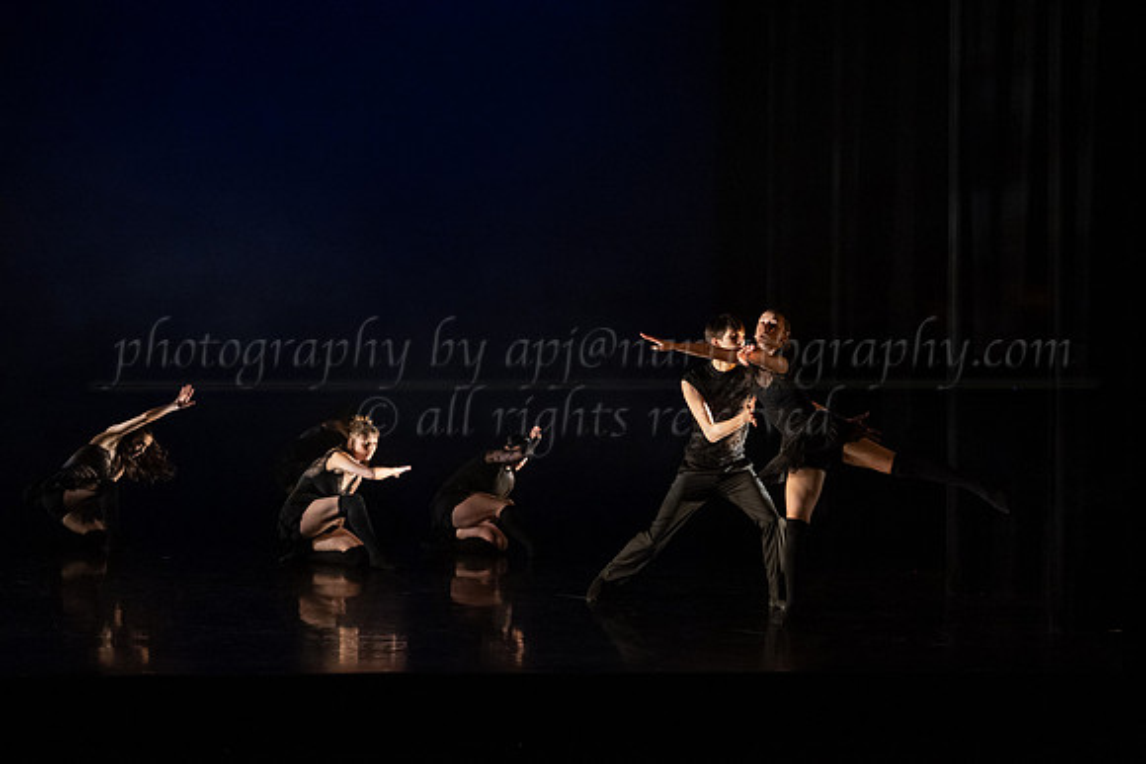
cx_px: 684
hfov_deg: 27.3
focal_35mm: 74
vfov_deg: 18.4
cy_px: 420
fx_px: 2357
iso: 4000
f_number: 3.2
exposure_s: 1/500
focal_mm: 62
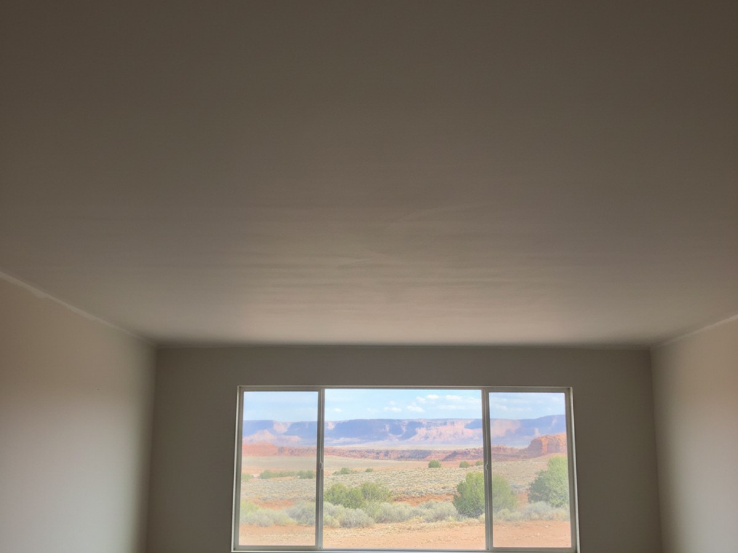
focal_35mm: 23
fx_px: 490
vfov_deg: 58.9
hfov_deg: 73.9
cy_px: 276
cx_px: 369
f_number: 1.8
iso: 609
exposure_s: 1/498
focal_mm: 6.4
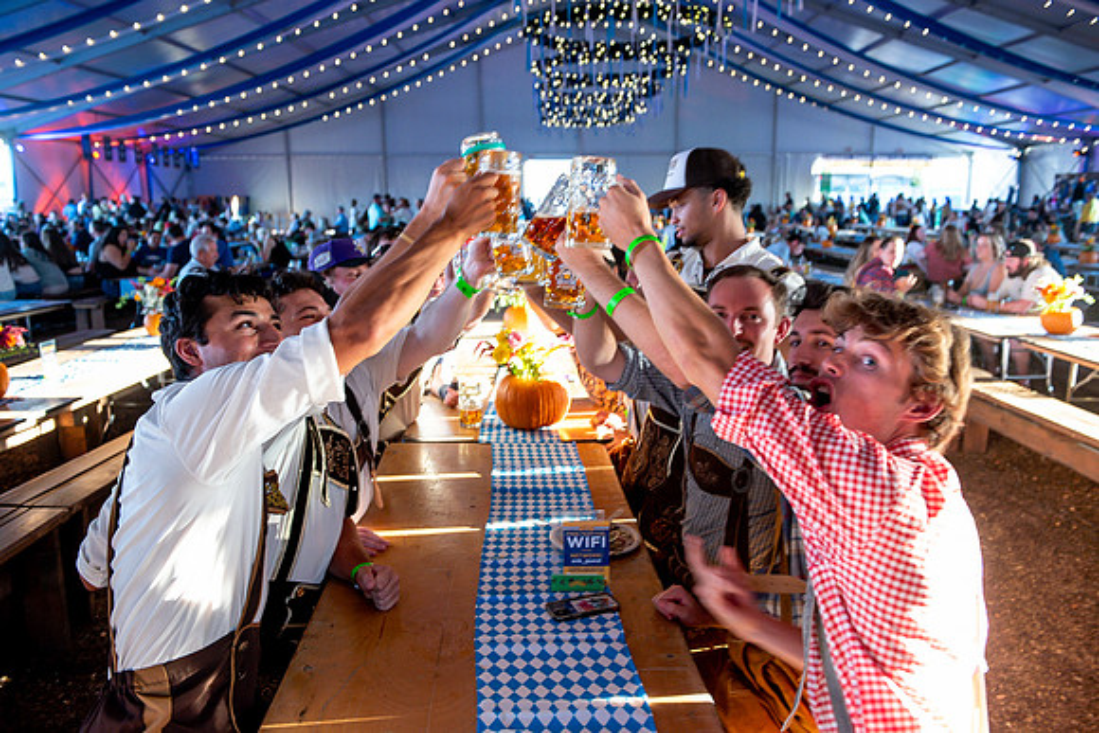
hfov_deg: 65.5
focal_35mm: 28
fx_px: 855
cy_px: 366
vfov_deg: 46.4
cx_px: 550
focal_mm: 28
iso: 640
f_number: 4
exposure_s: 1/60
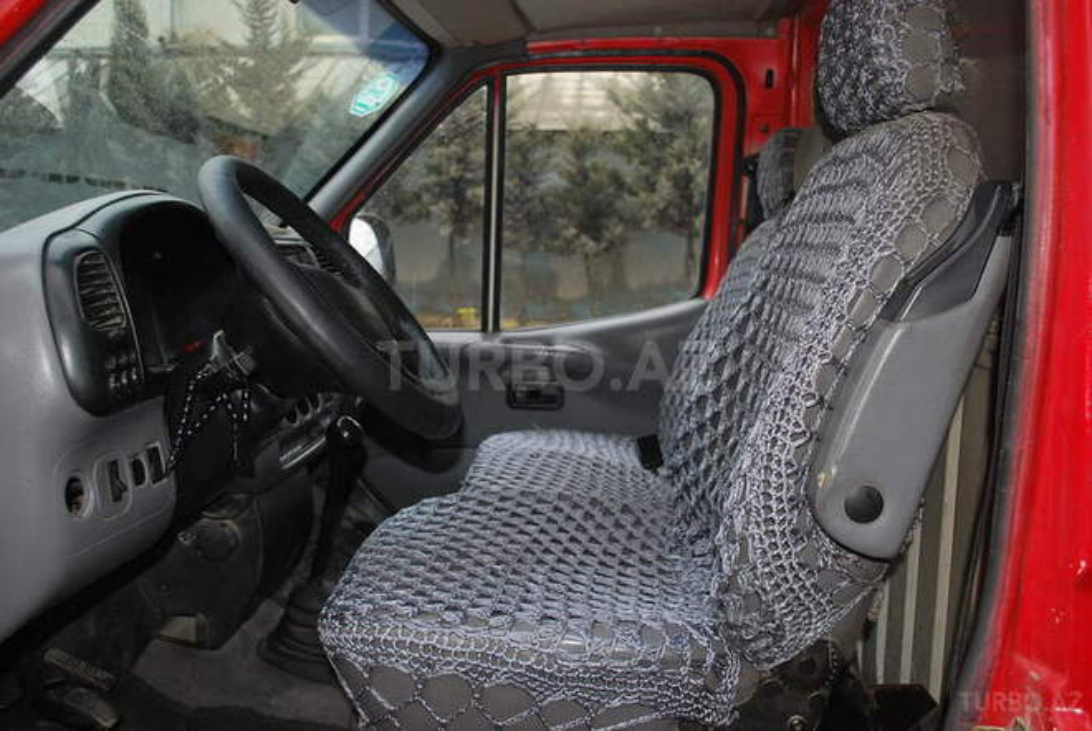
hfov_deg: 57.2
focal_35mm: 33
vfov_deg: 40.1
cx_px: 546
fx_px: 1002
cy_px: 366
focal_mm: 22
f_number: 4
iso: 200
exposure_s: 1/60
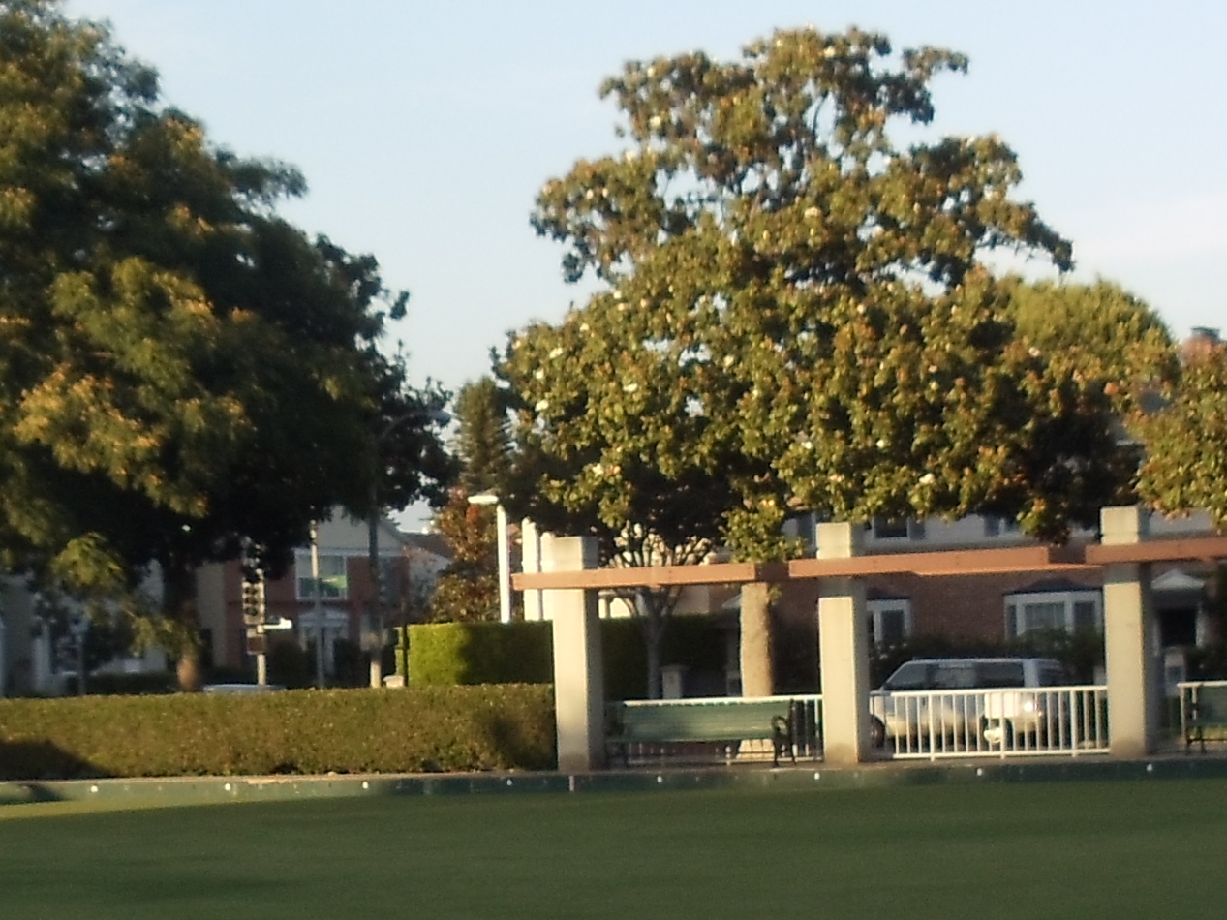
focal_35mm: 150
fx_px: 5316
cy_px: 743
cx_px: 574
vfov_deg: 9.9
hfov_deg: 13.2
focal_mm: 6
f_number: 3.5
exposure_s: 1/125
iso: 80
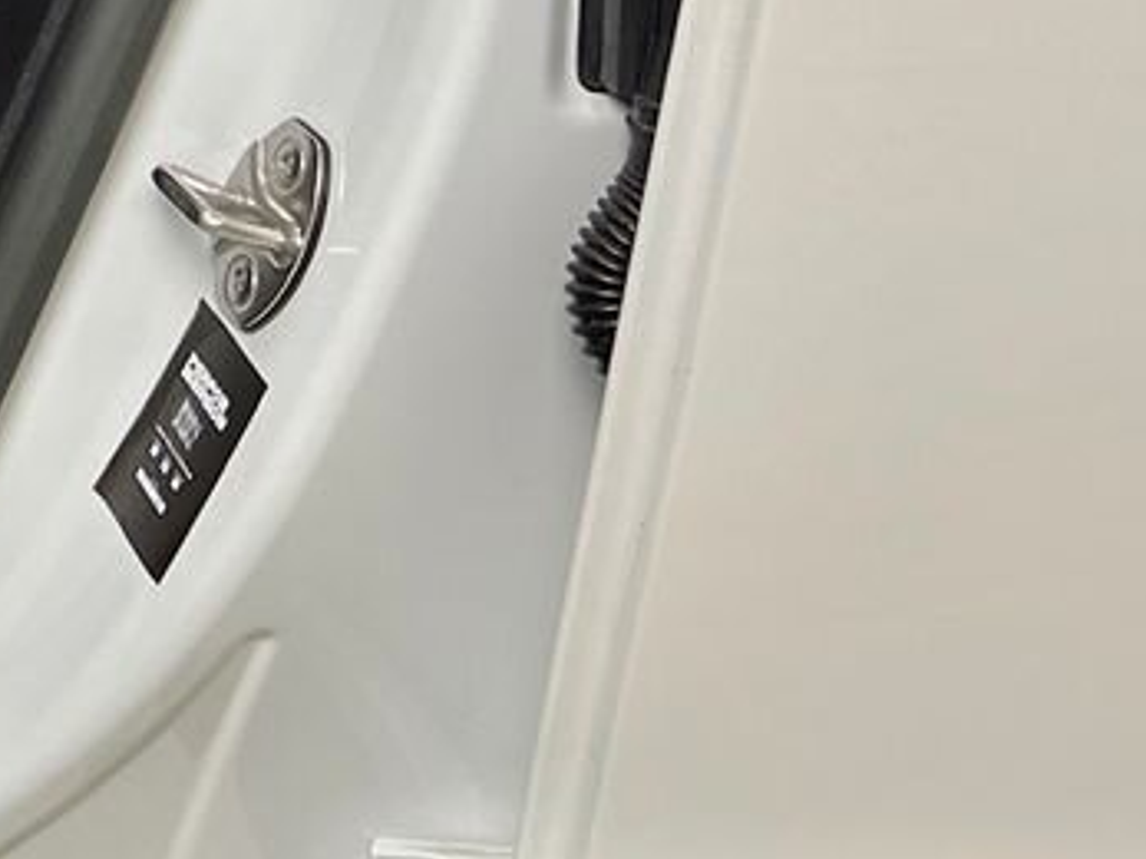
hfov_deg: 18.1
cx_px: -809
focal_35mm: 90
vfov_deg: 14.8
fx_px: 2979
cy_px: -555
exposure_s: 1/100
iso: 100
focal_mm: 5.7
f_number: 1.5
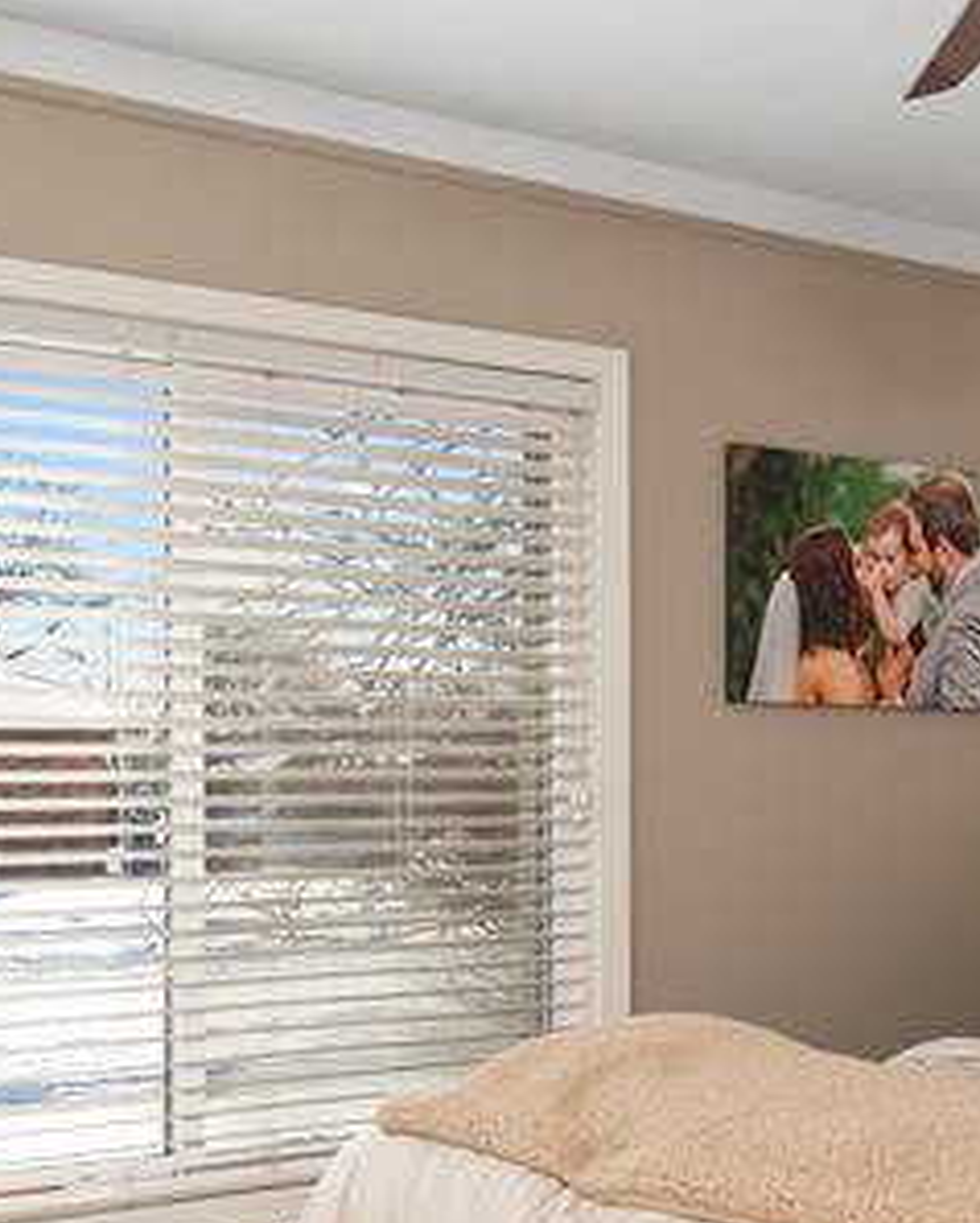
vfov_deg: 33.8
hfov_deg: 26.6
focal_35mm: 55
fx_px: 1992
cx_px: 898
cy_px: 838
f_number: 8
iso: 320
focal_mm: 17
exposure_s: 1/40
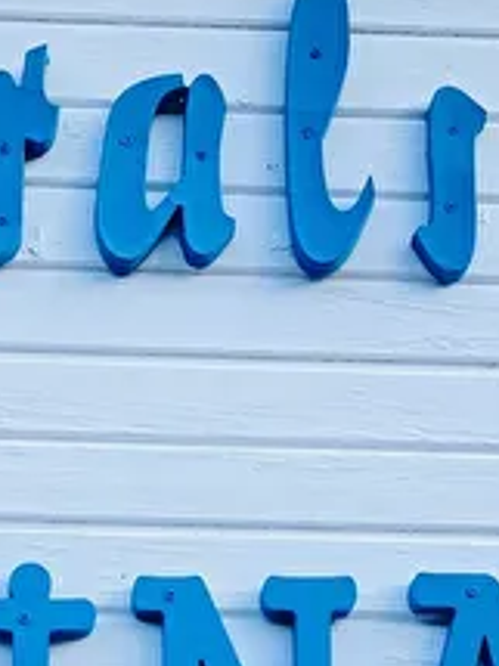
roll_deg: -0.9
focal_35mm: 98
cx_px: 36
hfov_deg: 14.9
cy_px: 1121
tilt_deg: +7.2
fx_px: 1885
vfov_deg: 17.2
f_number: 1.8
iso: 32
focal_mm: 4.25
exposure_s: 1/146
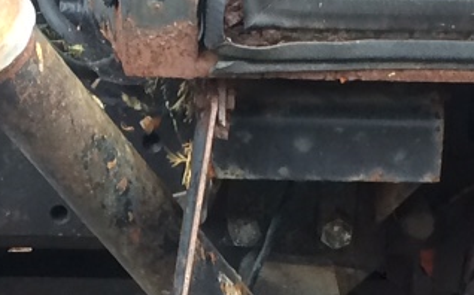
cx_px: 218
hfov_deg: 13.3
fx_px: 2039
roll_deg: -0.1
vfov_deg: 8.2
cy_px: 283
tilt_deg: -23.1
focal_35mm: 158
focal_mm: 4.15
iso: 50
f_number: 2.2
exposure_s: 1/33
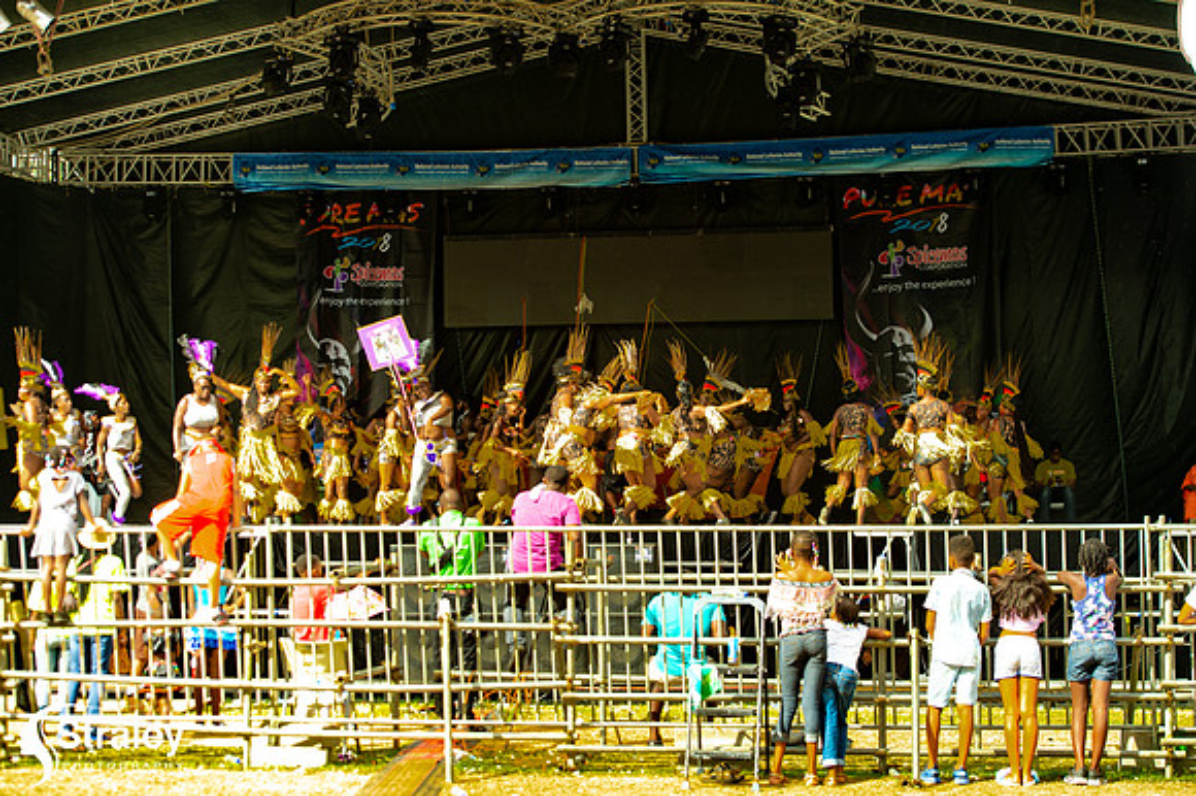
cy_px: 398
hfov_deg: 28.9
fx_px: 2324
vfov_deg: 19.4
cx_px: 598
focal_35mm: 70
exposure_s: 1/200
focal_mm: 70
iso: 160
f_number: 5.6
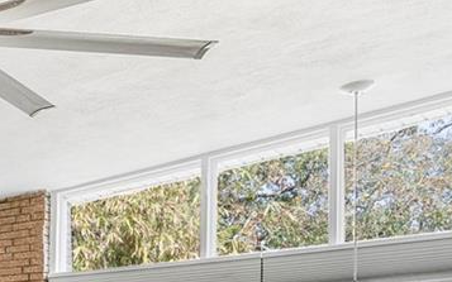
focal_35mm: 73
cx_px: -205
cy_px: 410
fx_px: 899
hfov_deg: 23.3
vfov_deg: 16.4
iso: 800
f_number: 8
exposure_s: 1/200
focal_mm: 16
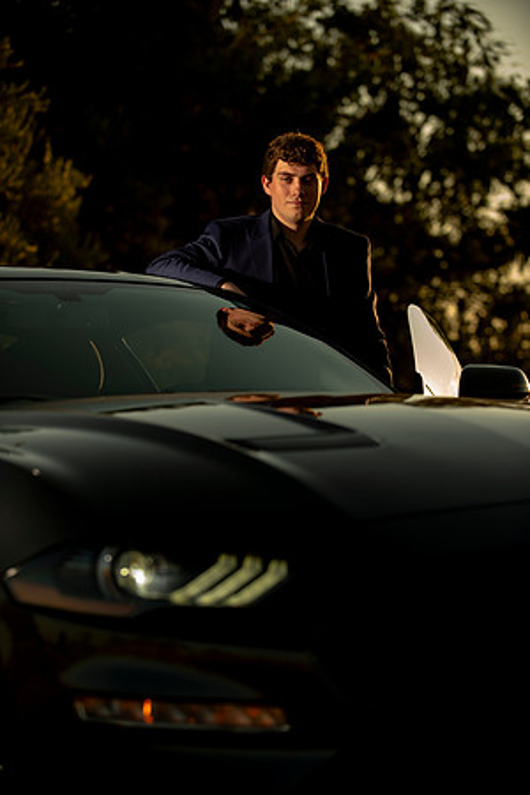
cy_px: 398
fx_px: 2098
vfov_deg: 21.5
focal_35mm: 95
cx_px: 265
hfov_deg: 14.4
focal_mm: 95
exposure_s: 1/250
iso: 31
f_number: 3.5
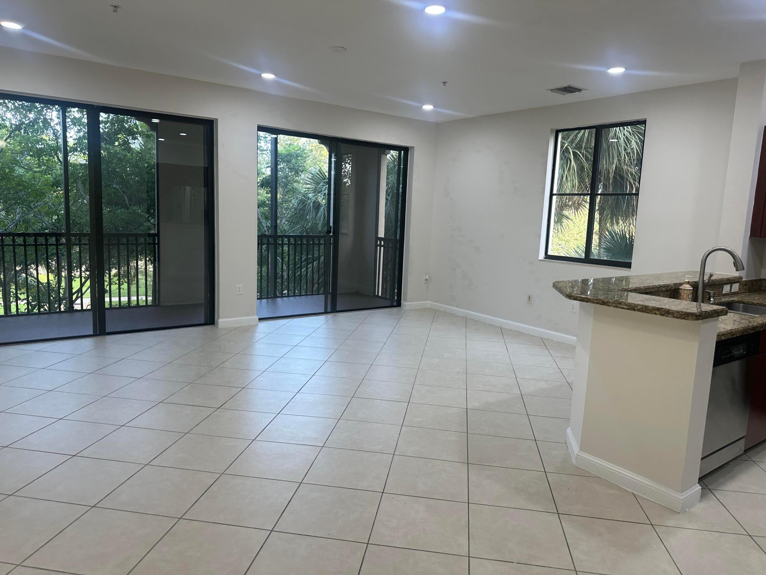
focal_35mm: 24
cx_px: 383
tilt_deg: -7.5
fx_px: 531
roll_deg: -3.0
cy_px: 288
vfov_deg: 56.8
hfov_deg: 71.6
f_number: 1.78
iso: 100
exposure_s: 1/120
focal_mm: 6.86
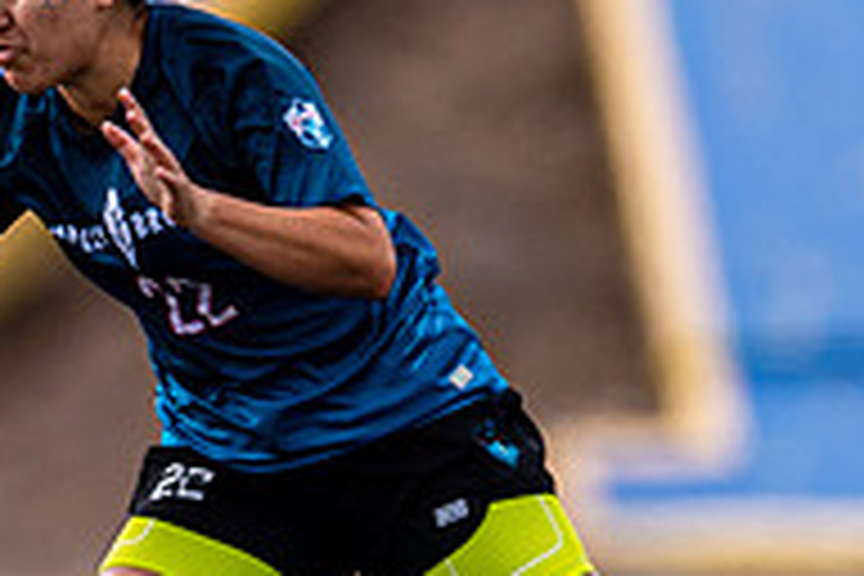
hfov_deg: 0.8
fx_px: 58963
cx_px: -42
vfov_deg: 0.6
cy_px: 466
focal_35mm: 2457
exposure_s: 1/1000
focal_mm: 400
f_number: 2.8
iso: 100
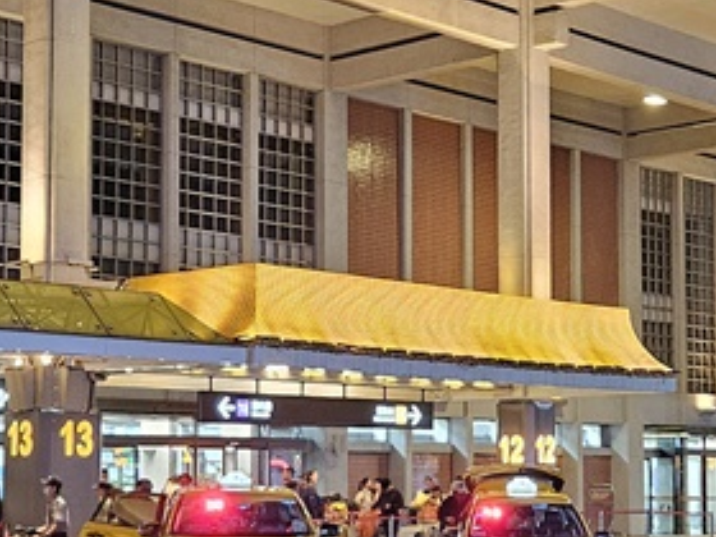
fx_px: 1696
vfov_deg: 18.0
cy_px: 327
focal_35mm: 82
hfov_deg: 23.8
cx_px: 368
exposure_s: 1/60
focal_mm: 5.4
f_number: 1.8
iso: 800
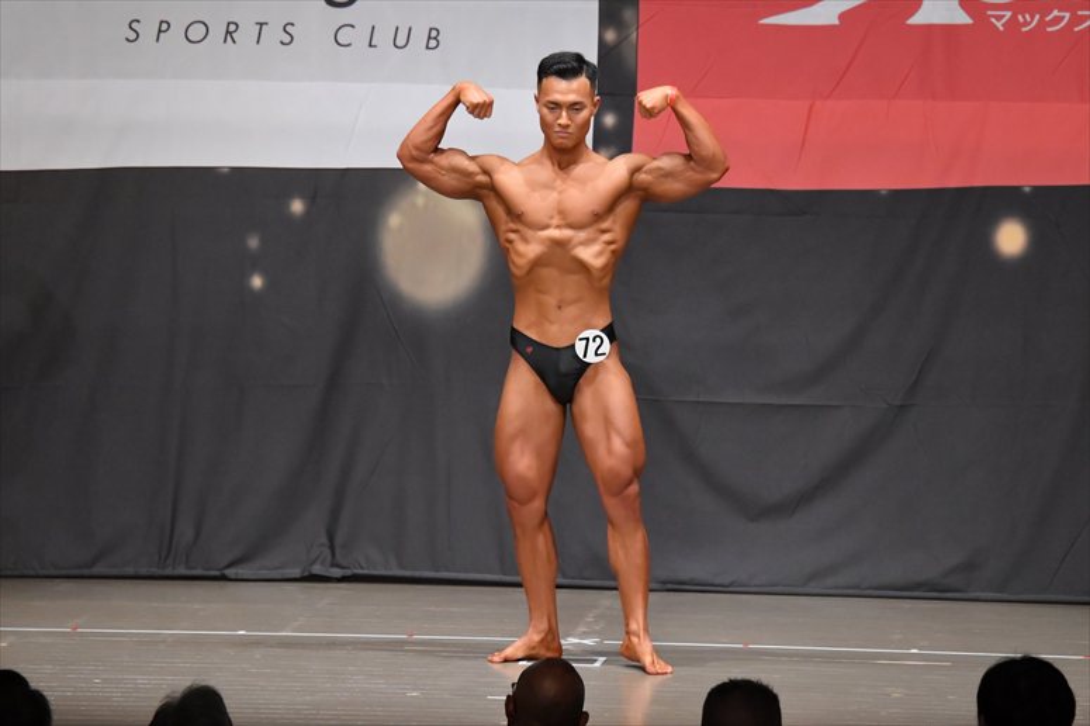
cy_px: 363
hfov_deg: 10.2
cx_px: 545
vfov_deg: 6.8
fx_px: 6113
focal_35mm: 202
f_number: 5.6
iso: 6400
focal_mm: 135
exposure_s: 1/400
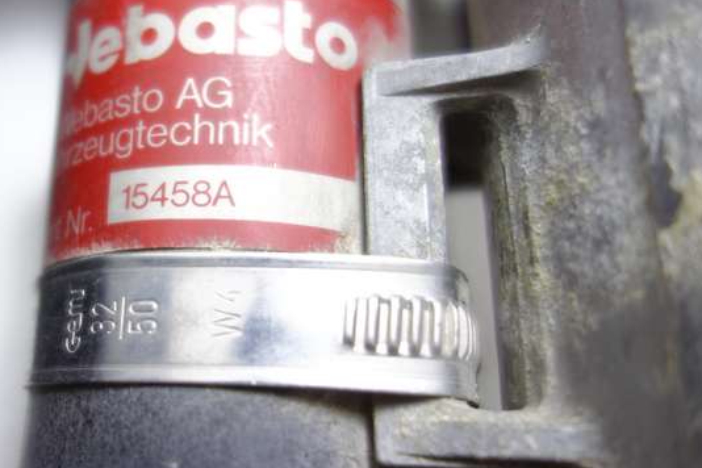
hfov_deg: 43.9
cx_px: 175
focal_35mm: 43
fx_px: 838
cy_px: 165
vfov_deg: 31.0
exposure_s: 1/40
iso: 125
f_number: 1.8
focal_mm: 10.4
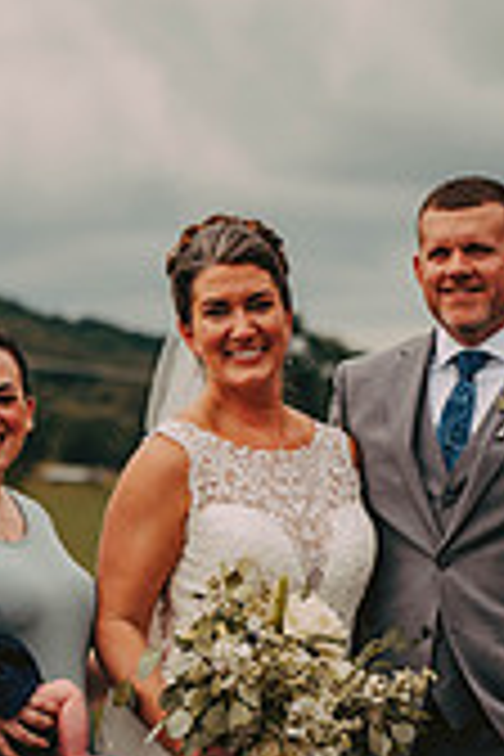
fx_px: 4389
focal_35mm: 209
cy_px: 536
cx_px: 418
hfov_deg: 6.6
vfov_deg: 9.8
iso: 200
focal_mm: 78
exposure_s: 1/2000
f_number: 2.8
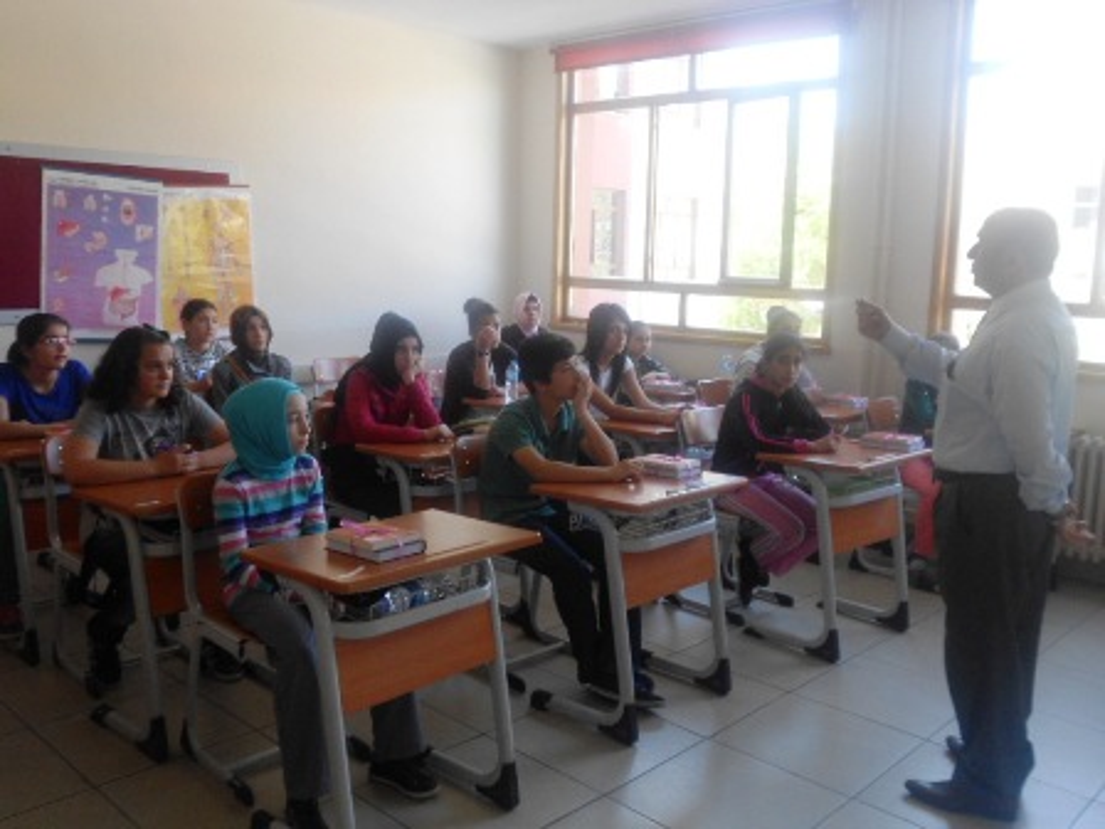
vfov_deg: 44.2
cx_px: 552
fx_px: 1021
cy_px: 414
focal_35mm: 32
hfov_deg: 56.8
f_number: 3.6
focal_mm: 5.8
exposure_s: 1/30
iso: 80
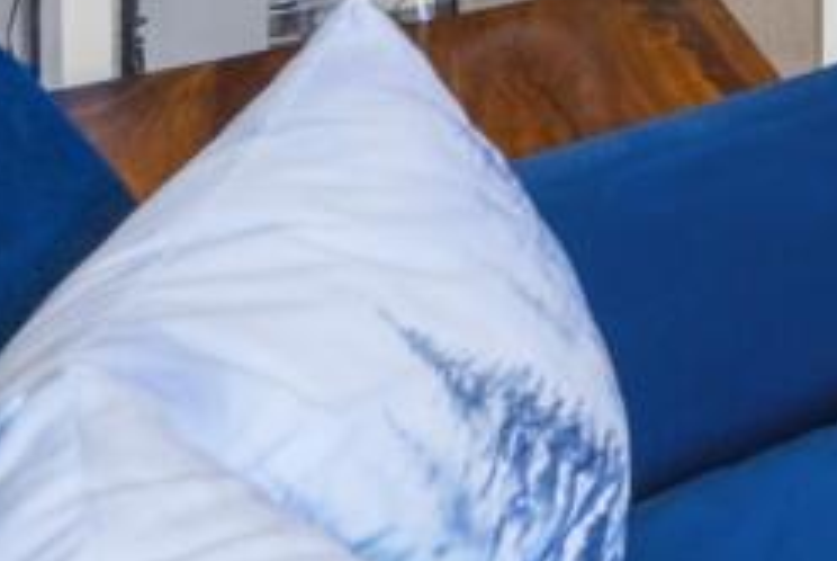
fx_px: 1536
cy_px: -580
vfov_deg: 15.9
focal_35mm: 66
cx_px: 1512
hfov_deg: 20.8
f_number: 7.1
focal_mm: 16
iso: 640
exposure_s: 1/50
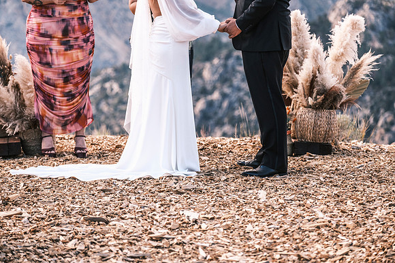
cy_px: 132
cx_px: 198
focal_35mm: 142
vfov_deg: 9.6
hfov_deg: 14.4
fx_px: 1562
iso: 400
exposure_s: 1/1100
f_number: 2.8
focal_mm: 90.6
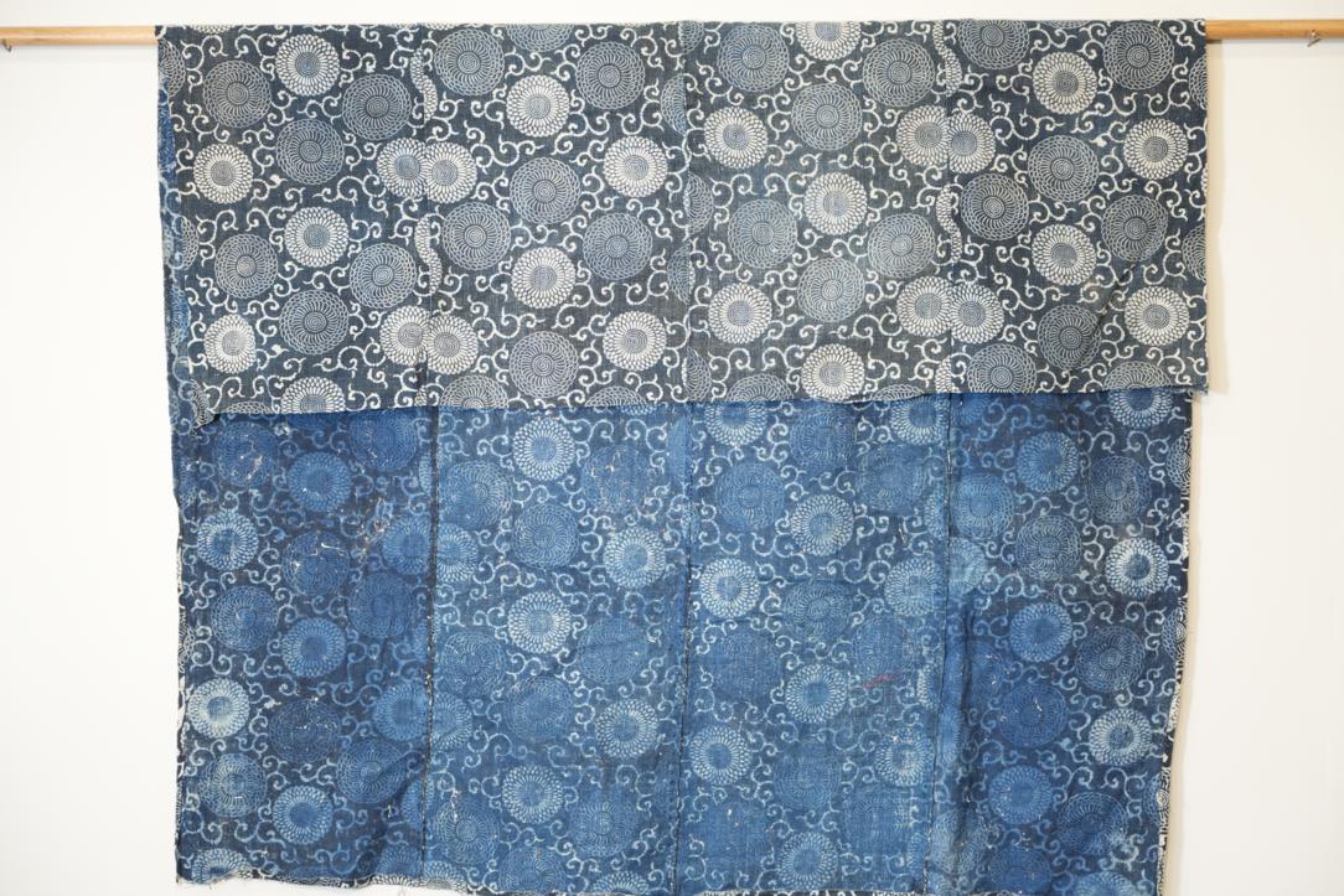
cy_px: 448
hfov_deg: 29.7
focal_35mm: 68
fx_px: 2539
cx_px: 672
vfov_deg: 20.0
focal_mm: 68
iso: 1250
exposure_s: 1/80
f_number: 4
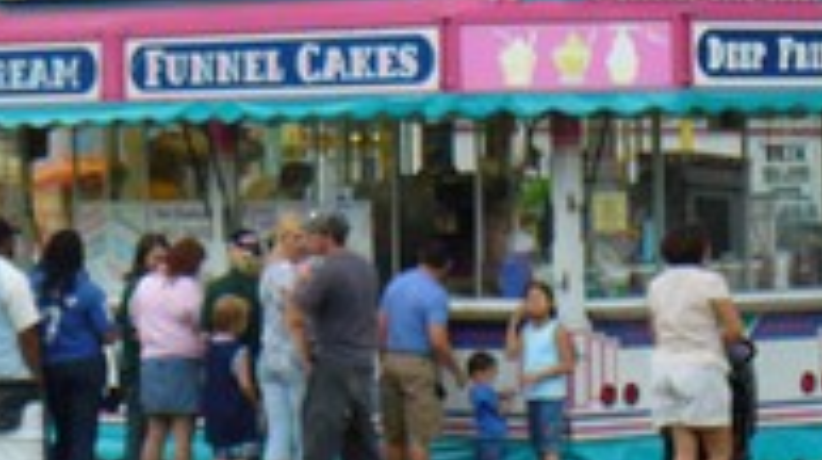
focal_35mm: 235
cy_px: -153
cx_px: 277
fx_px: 5116
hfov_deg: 9.2
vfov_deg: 5.1
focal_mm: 17.2
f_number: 3.5
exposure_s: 1/125
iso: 80
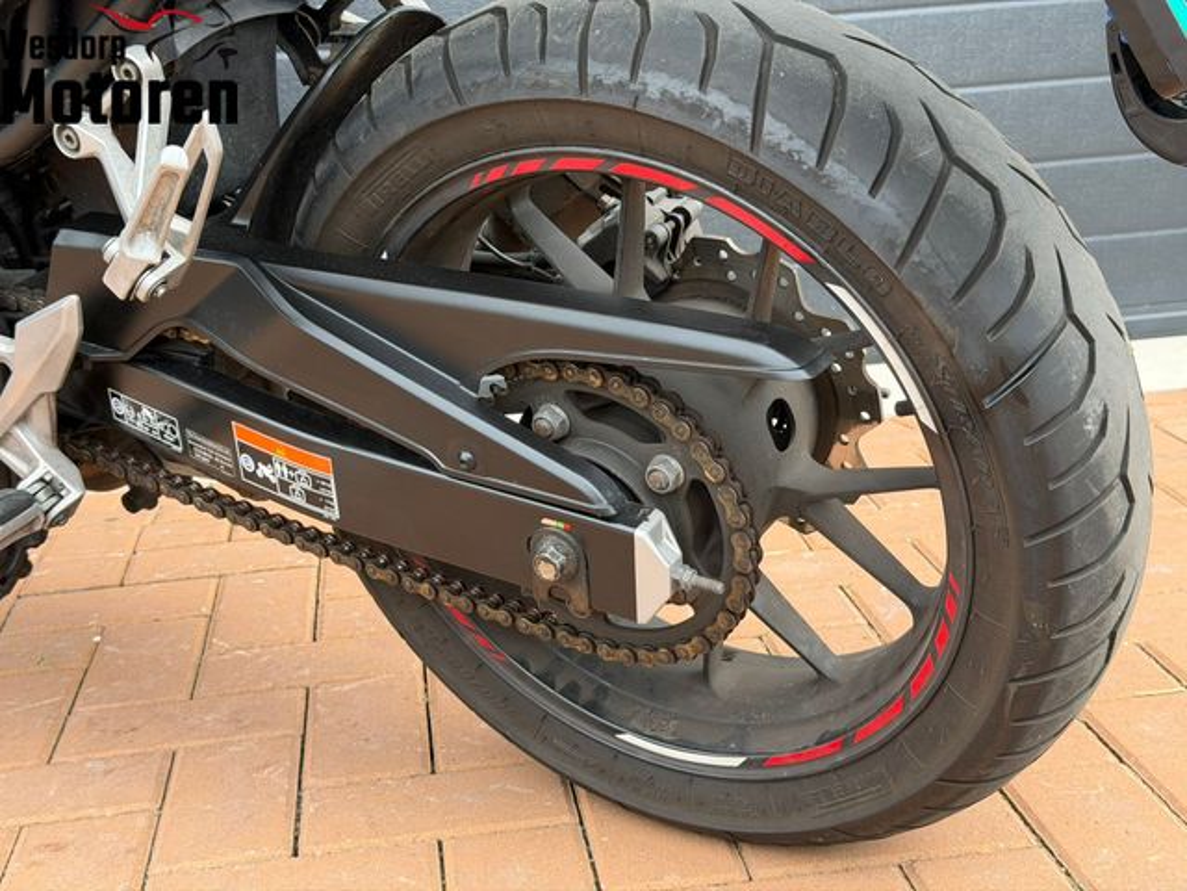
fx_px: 1646
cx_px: 594
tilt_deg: -12.0
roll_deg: +3.3
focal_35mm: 48
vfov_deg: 30.3
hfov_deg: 39.7
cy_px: 446
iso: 64
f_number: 1.78
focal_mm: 6.76
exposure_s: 1/810
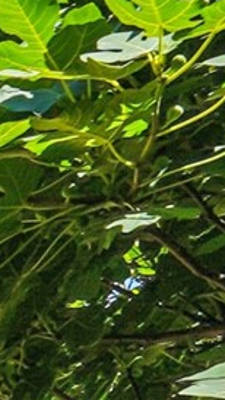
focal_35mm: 175
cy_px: 933
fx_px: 1852
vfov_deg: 10.7
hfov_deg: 4.7
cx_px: -1172
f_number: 10
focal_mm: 14
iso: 100
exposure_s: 1/160
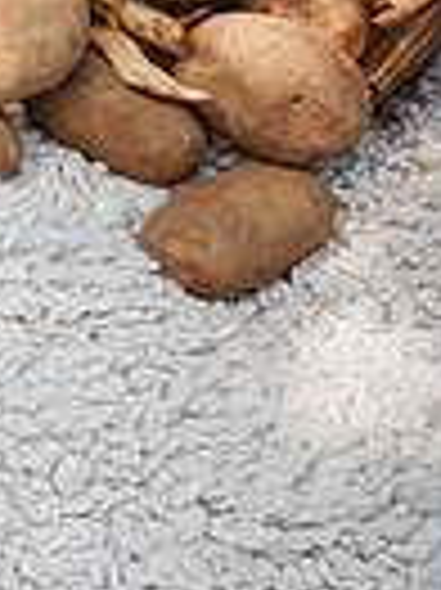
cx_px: -855
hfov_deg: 10.5
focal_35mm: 102
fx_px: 1735
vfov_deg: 19.1
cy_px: 106
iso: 100
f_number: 2.8
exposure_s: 1/320
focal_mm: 24
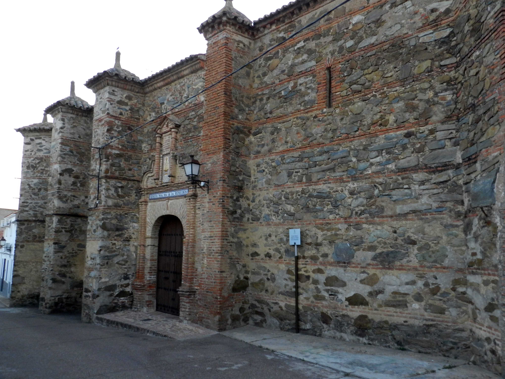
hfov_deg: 63.4
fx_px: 408
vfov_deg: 49.7
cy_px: 190
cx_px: 252
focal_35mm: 28
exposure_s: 1/15
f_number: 3.6
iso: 400
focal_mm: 5
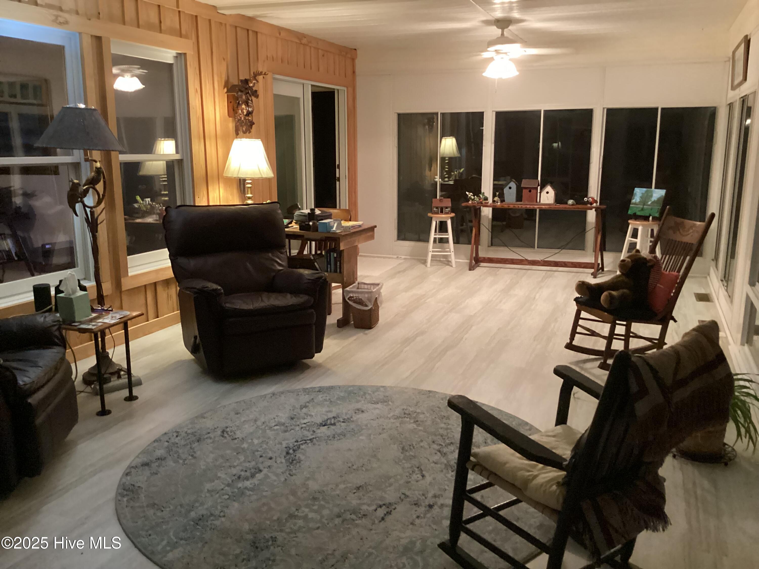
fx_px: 680
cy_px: 284
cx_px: 380
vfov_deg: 45.4
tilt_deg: -12.0
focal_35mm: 31
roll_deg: -0.7
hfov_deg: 58.4
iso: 640
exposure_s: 1/24
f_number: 2.4
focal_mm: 3.3
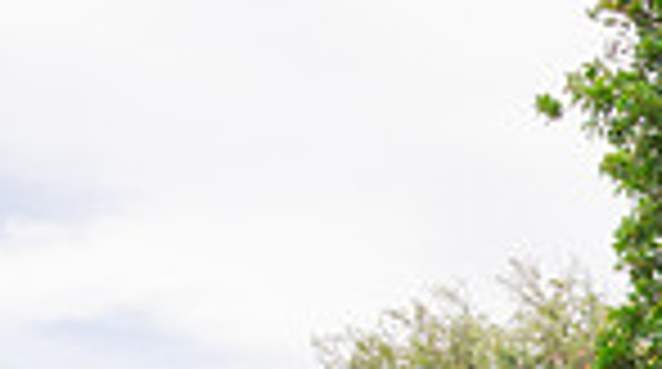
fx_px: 2540
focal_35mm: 145
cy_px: 747
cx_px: 1157
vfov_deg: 7.9
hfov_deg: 13.5
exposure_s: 1/250
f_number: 8
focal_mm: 35
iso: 400
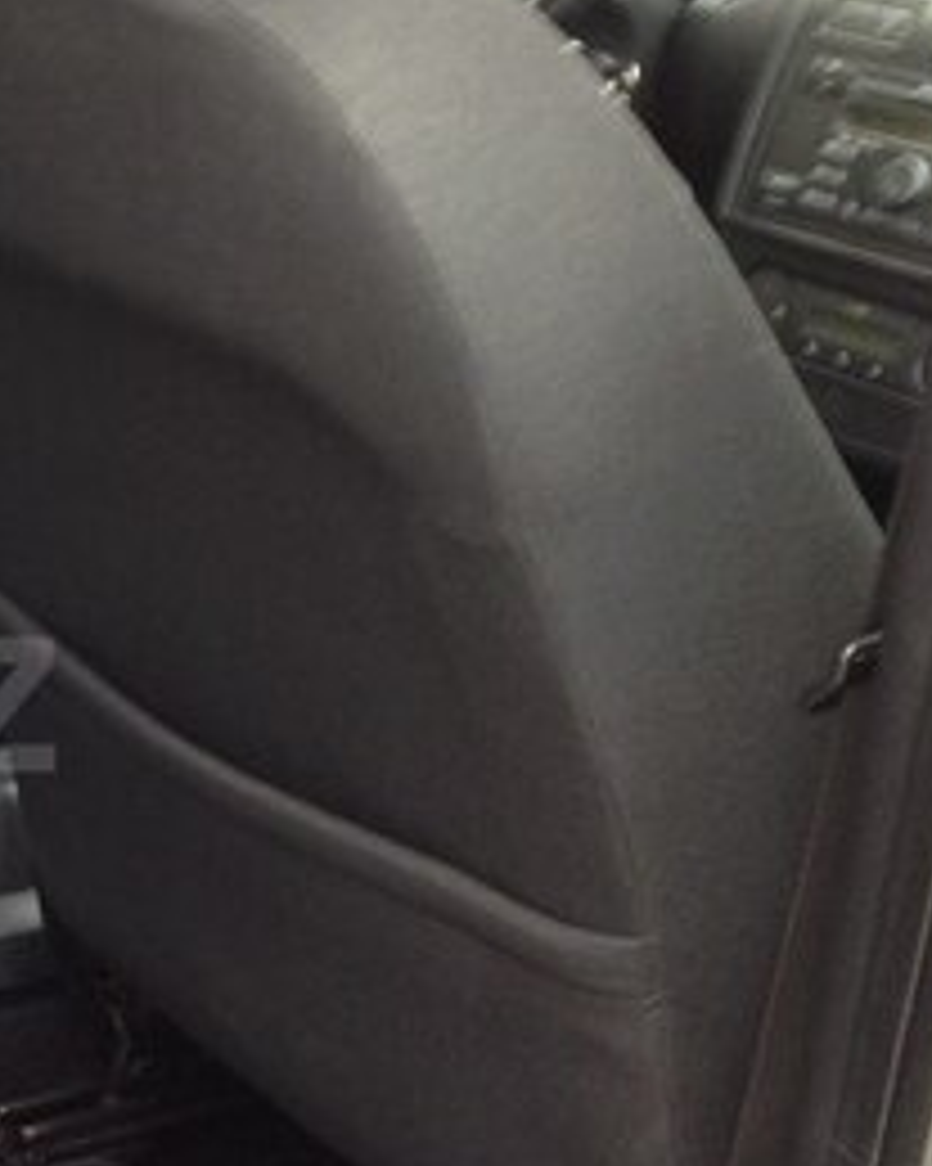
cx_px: -405
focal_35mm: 82
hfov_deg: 17.1
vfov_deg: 23.3
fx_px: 2829
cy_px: 705
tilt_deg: -23.9
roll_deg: -2.4
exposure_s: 1/20
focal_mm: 4.12
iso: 80
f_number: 2.4
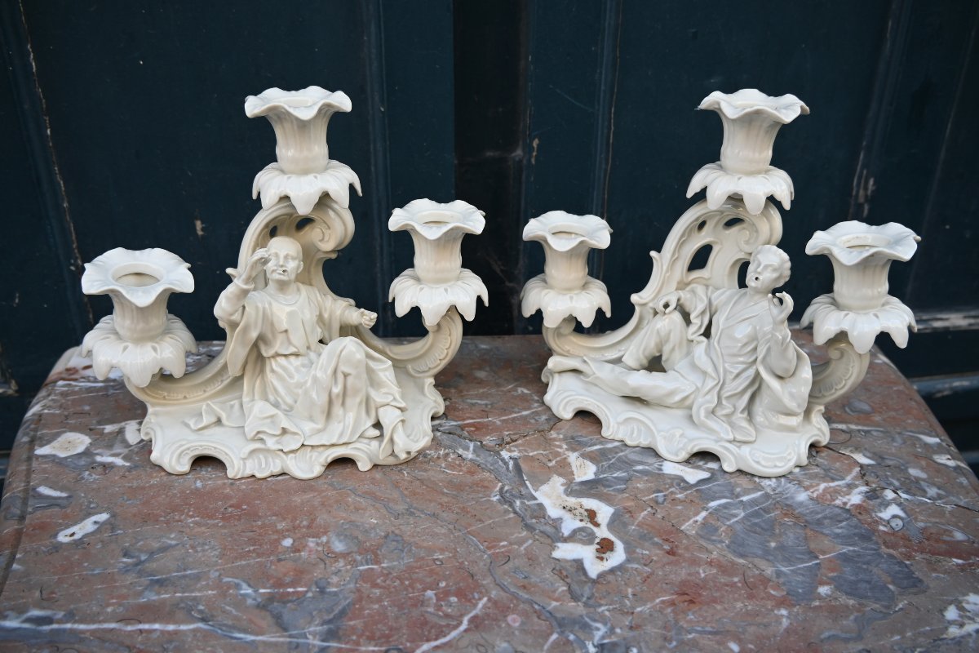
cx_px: 490
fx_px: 795
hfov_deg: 63.2
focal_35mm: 29
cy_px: 326
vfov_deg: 44.6
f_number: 4
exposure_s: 1/250
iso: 250
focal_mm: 19.5
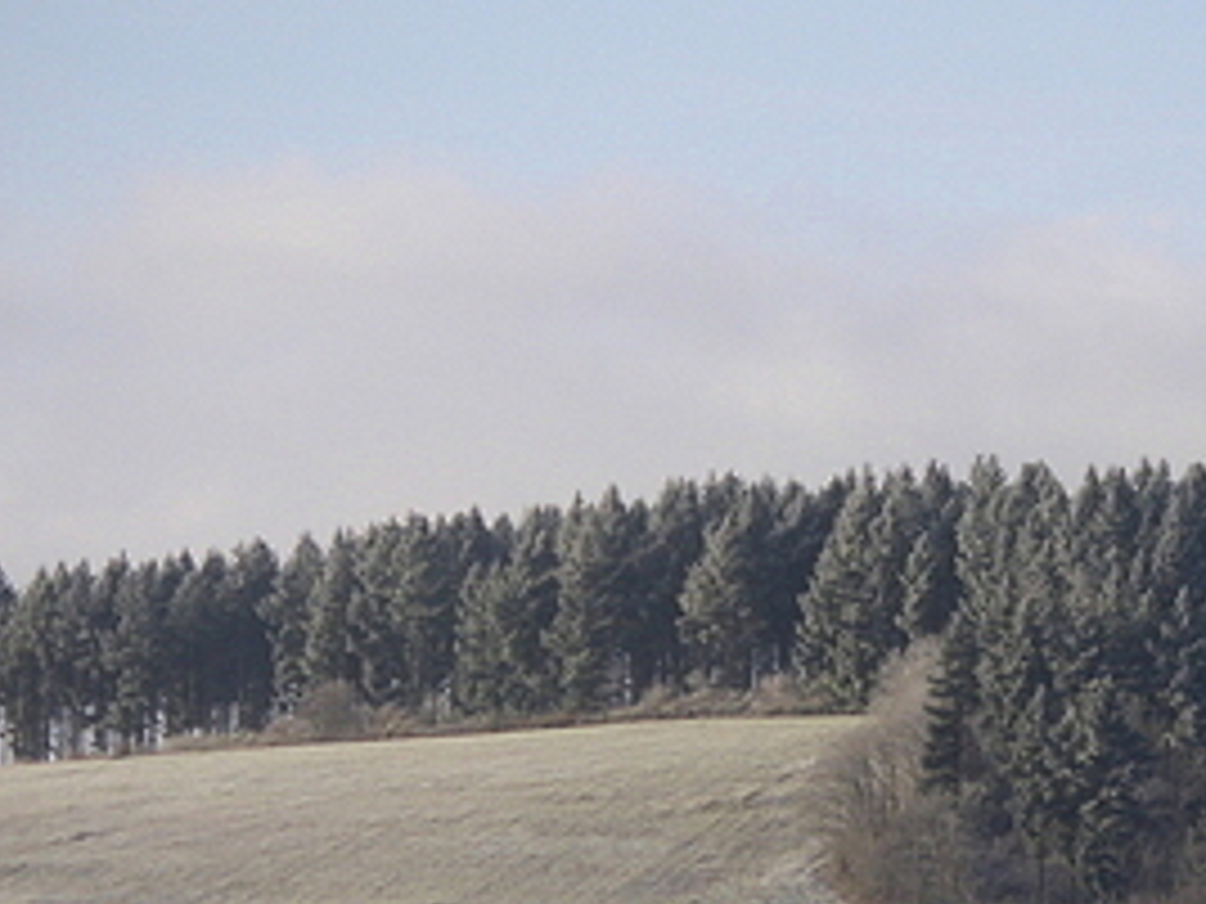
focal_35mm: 306
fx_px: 10661
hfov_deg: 6.5
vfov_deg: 4.9
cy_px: 882
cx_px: 1102
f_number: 4.2
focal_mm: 21.1
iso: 64
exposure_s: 1/250
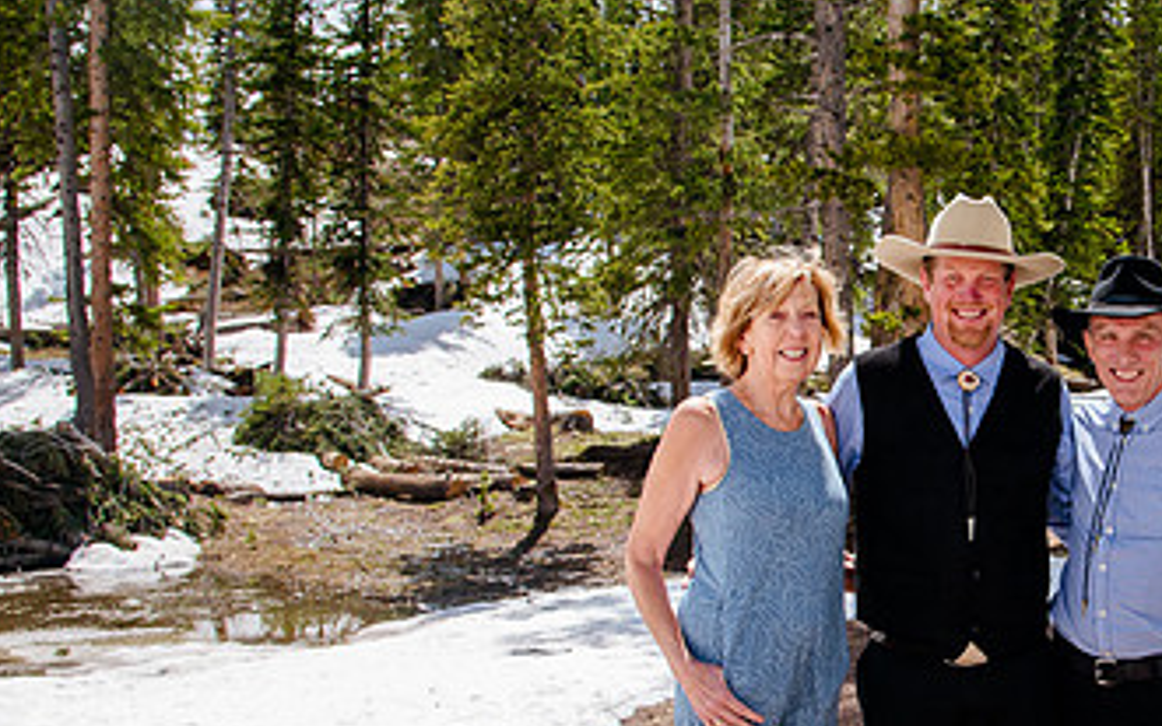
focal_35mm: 50
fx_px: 1584
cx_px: 986
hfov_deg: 38.2
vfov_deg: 25.7
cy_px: 463
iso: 400
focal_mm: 24
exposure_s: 1/320
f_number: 7.1
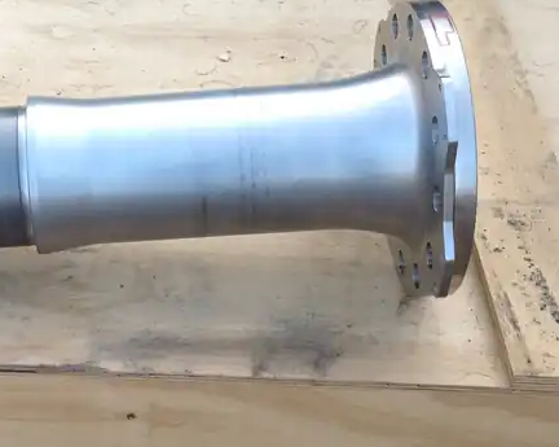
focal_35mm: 79
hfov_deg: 23.6
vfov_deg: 19.4
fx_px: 1306
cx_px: 80
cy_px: 214
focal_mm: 4.28
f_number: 2.4
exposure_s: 1/176
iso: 50
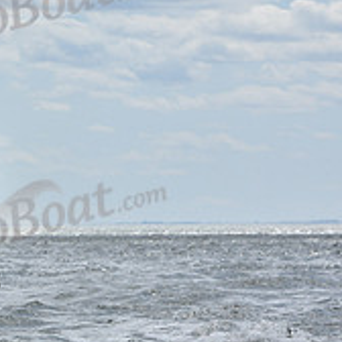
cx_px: -224
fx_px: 5254
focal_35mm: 470
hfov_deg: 3.7
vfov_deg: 3.7
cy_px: 146
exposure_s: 1/1000
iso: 320
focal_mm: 160
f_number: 11
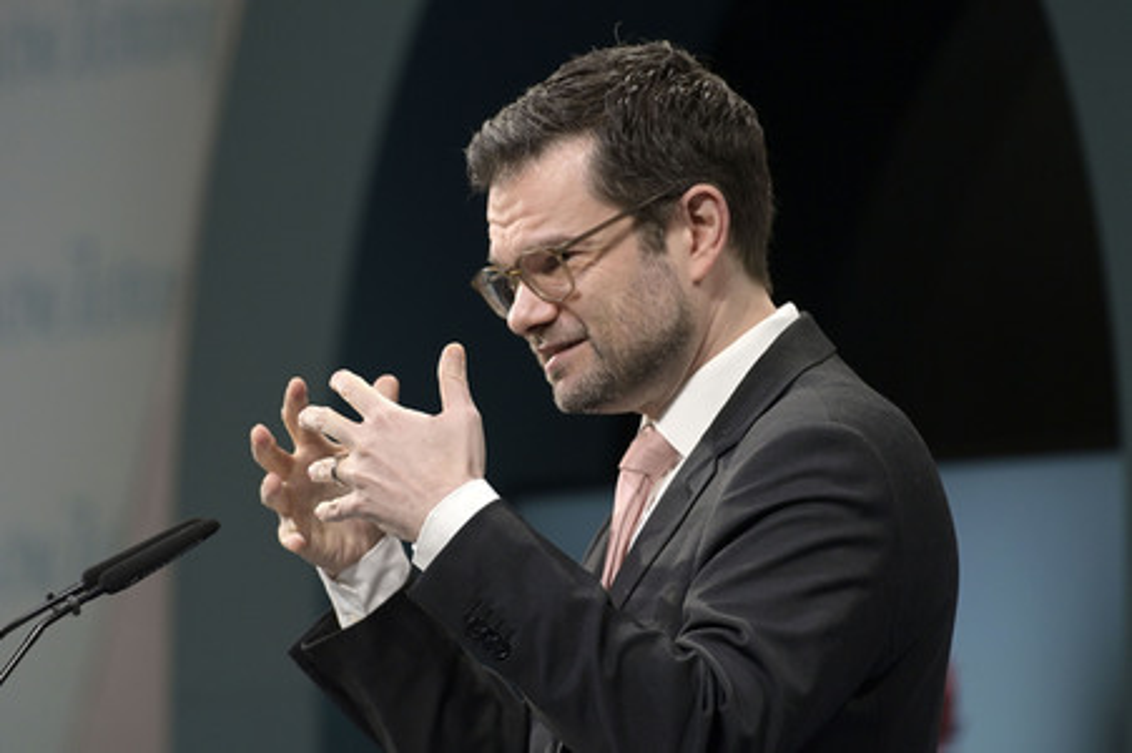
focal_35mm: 420
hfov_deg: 4.9
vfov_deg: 3.3
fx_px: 13197
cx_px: 566
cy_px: 376
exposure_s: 1/640
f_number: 5.6
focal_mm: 420
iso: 2500
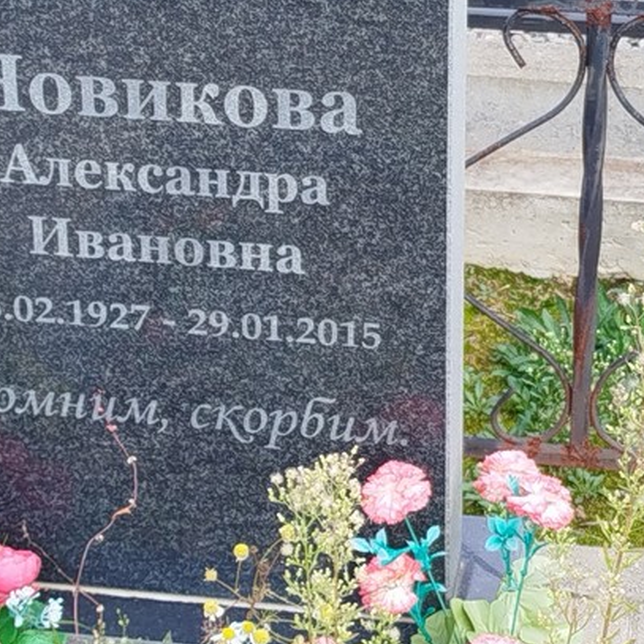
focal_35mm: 120
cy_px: 217
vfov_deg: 14.5
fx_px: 2526
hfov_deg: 14.5
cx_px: 256
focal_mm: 5.31
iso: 50
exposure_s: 1/132
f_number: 1.7
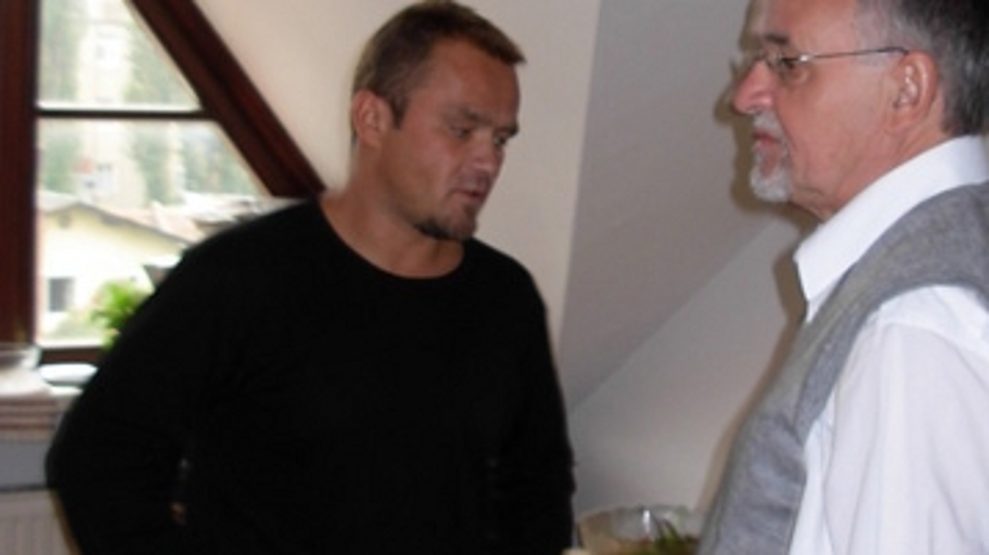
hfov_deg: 28.5
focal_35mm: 74
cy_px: 168
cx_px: 627
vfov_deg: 16.2
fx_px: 1940
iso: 79
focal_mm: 6.3
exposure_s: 1/32
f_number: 2.9
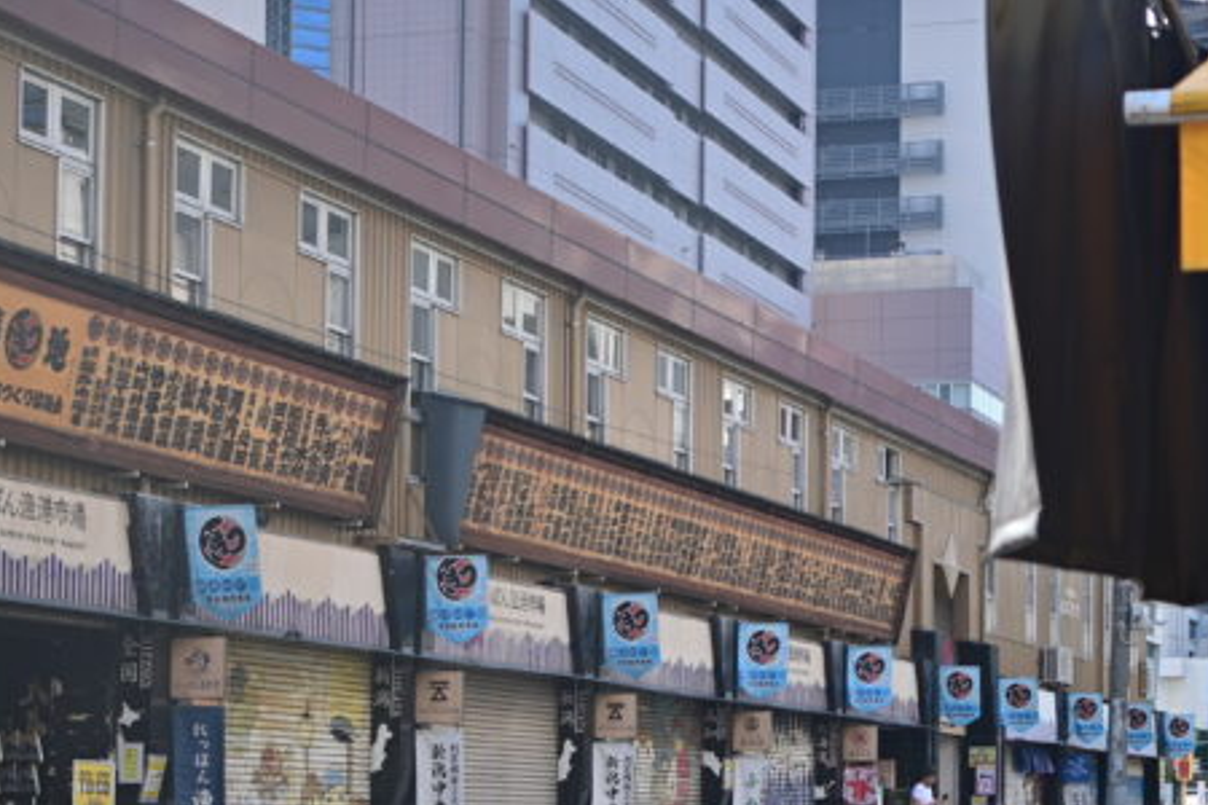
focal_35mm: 82
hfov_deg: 24.4
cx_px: 932
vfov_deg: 16.4
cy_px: 742
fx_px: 2751
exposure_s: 1/1600
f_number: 2
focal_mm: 24
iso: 100
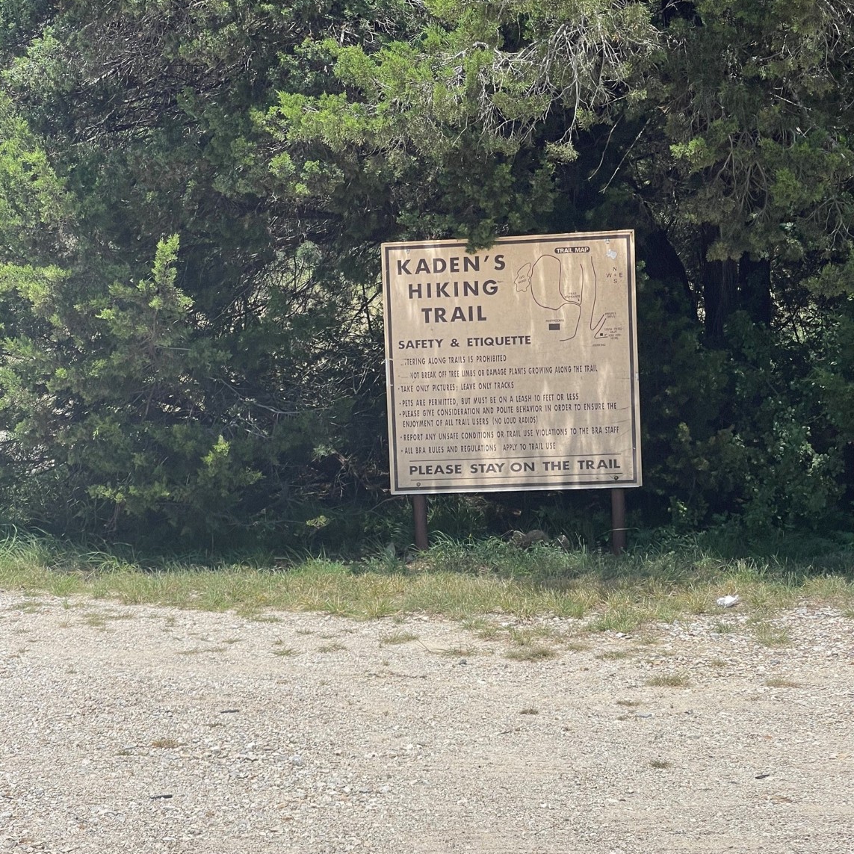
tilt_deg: -3.9
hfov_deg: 22.8
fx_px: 2121
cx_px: 424
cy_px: 509
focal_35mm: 76
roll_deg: +2.1
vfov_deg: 22.7
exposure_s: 1/1277
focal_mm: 7.5
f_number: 2.2
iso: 20
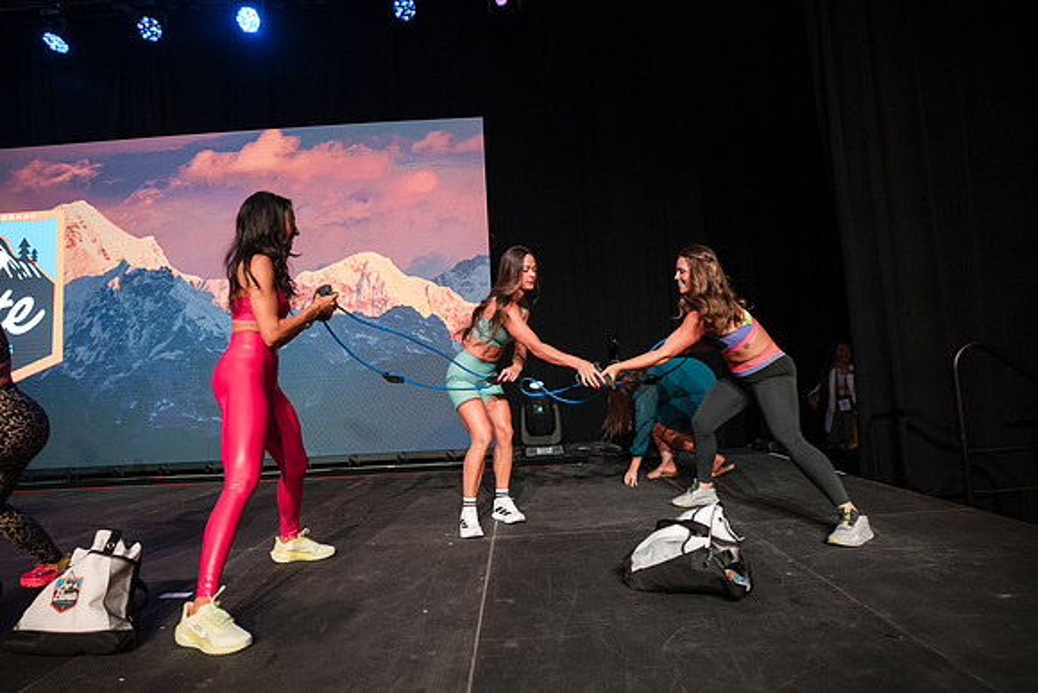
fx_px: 577
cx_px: 519
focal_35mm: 20
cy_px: 346
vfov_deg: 62.0
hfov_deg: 84.0
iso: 3200
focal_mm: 20
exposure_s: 1/160
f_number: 2.8
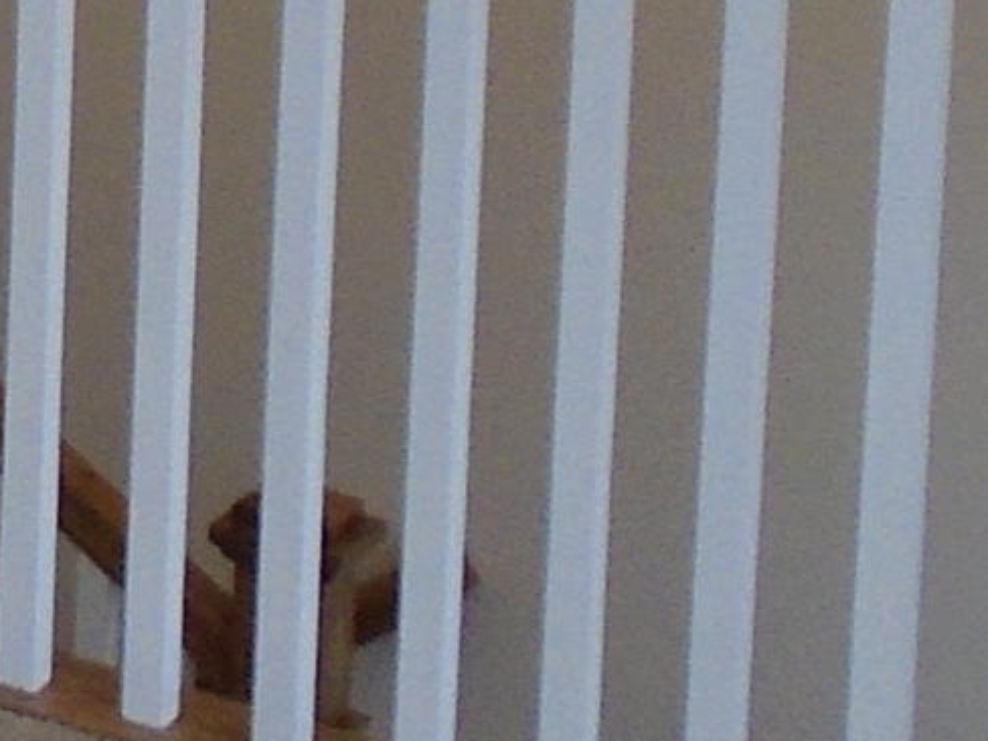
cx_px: -1454
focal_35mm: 160
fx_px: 4567
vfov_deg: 8.8
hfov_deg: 10.5
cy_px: -692
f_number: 3.2
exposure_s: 1/40
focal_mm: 4.6
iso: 200
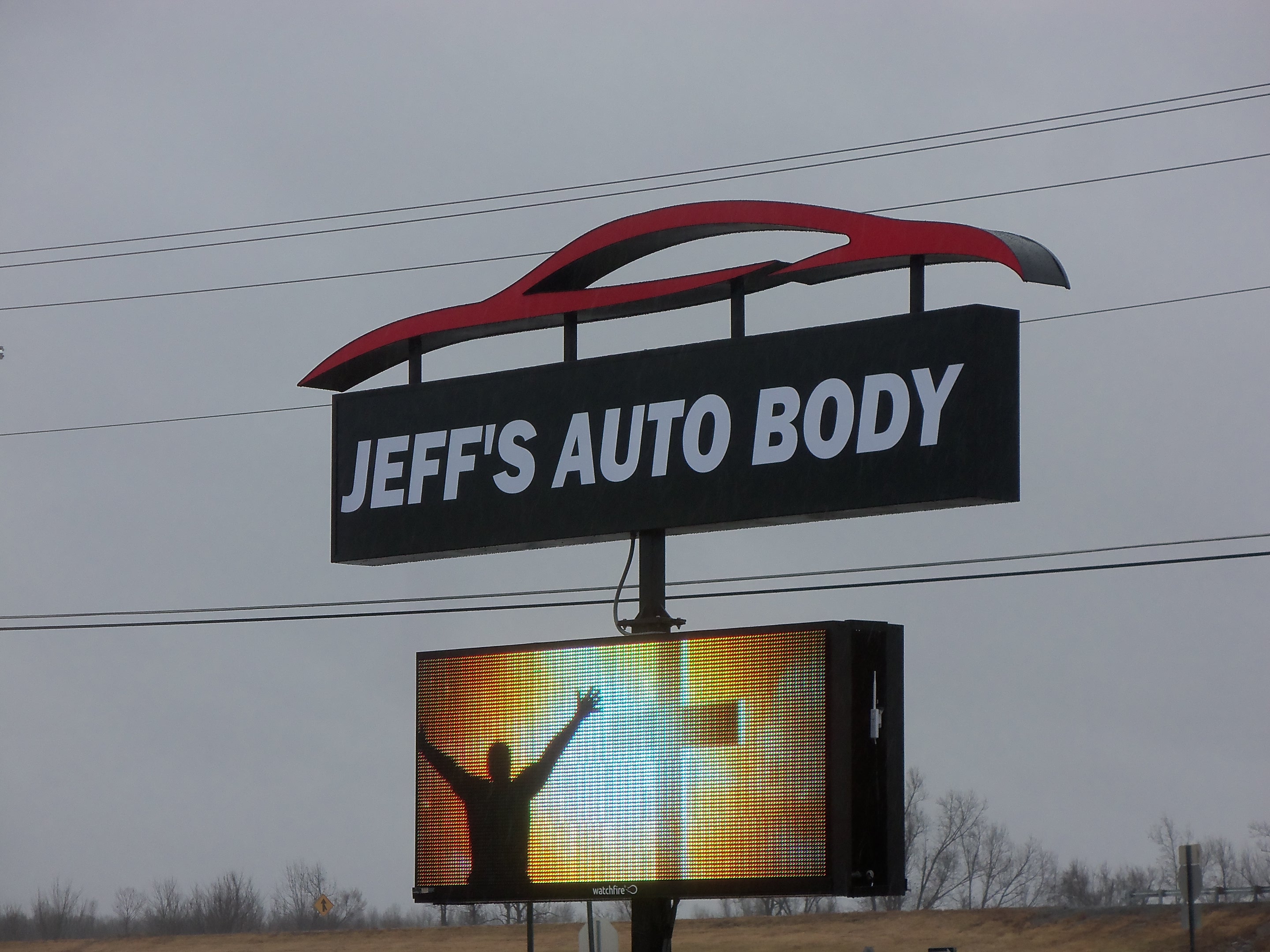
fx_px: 4843
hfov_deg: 14.9
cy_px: 476
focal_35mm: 132
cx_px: 635
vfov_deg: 11.2
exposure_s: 1/160
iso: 64
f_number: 4.7
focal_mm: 23.7
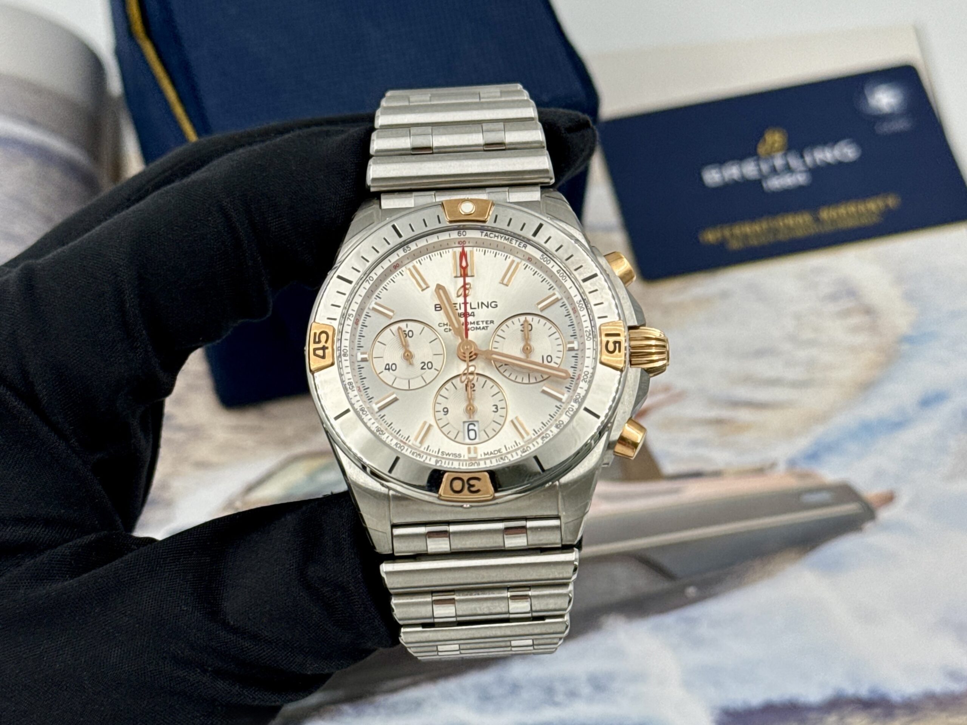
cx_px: 484
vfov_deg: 30.3
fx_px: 1341
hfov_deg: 39.7
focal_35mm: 48
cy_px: 362
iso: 64
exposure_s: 1/420
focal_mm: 6.76
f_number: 1.78
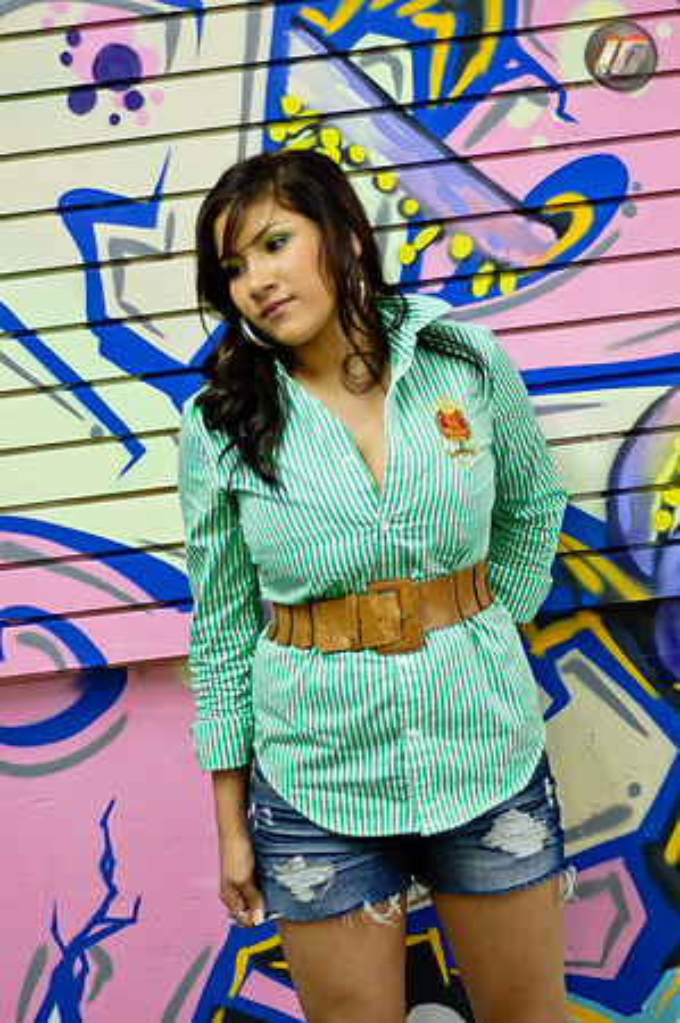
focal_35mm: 75
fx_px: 2130
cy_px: 512
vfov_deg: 27.0
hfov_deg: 18.1
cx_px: 340
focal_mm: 50
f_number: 1.8
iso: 200
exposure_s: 1/50
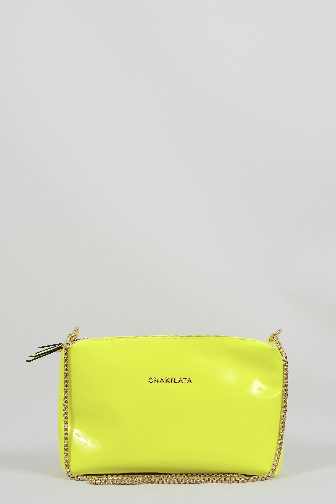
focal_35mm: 82
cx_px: 168
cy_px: 252
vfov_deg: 24.8
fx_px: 1148
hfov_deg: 16.7
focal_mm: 54.5
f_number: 7.1
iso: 800
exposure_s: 1/125
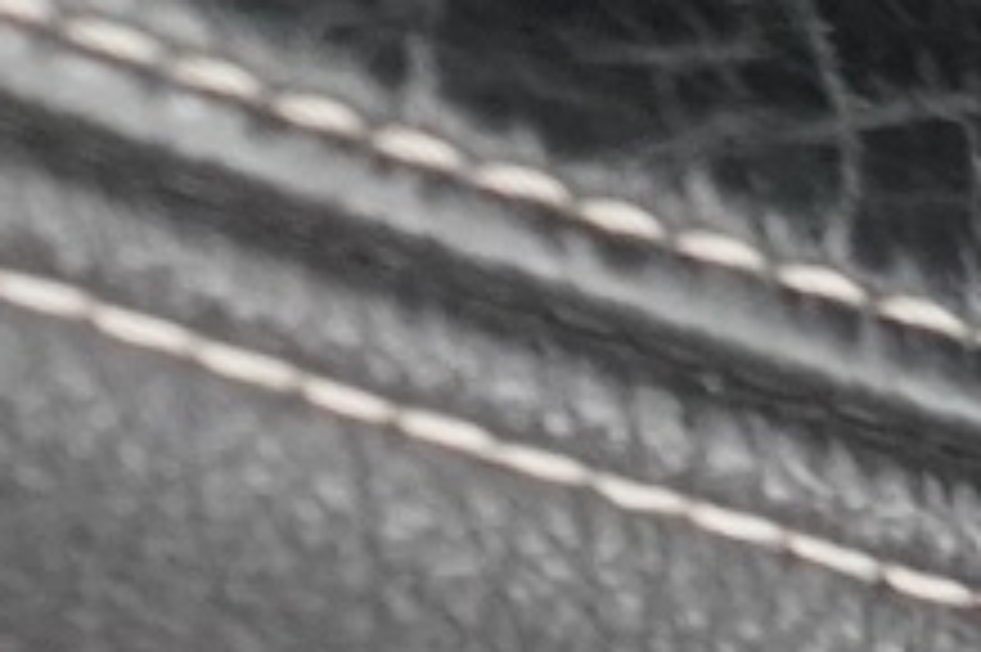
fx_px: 5664
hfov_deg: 9.6
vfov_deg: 5.8
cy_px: 2352
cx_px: -450
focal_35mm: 208
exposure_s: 1/40
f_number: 3.5
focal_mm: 28
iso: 8000
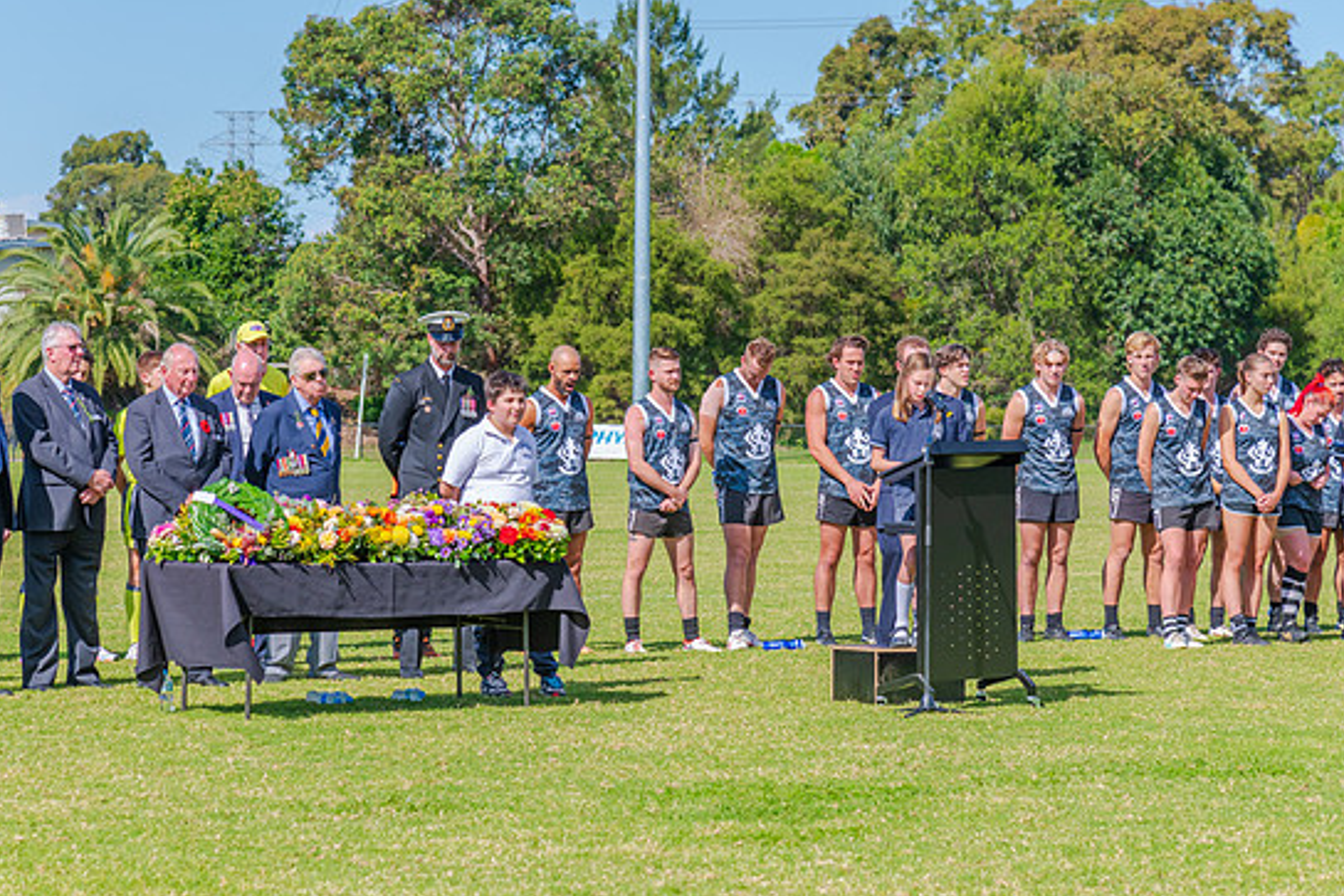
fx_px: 4780
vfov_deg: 10.7
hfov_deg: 16.0
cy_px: 431
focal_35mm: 128
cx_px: 645
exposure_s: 1/1250
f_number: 7.1
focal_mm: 120
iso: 400
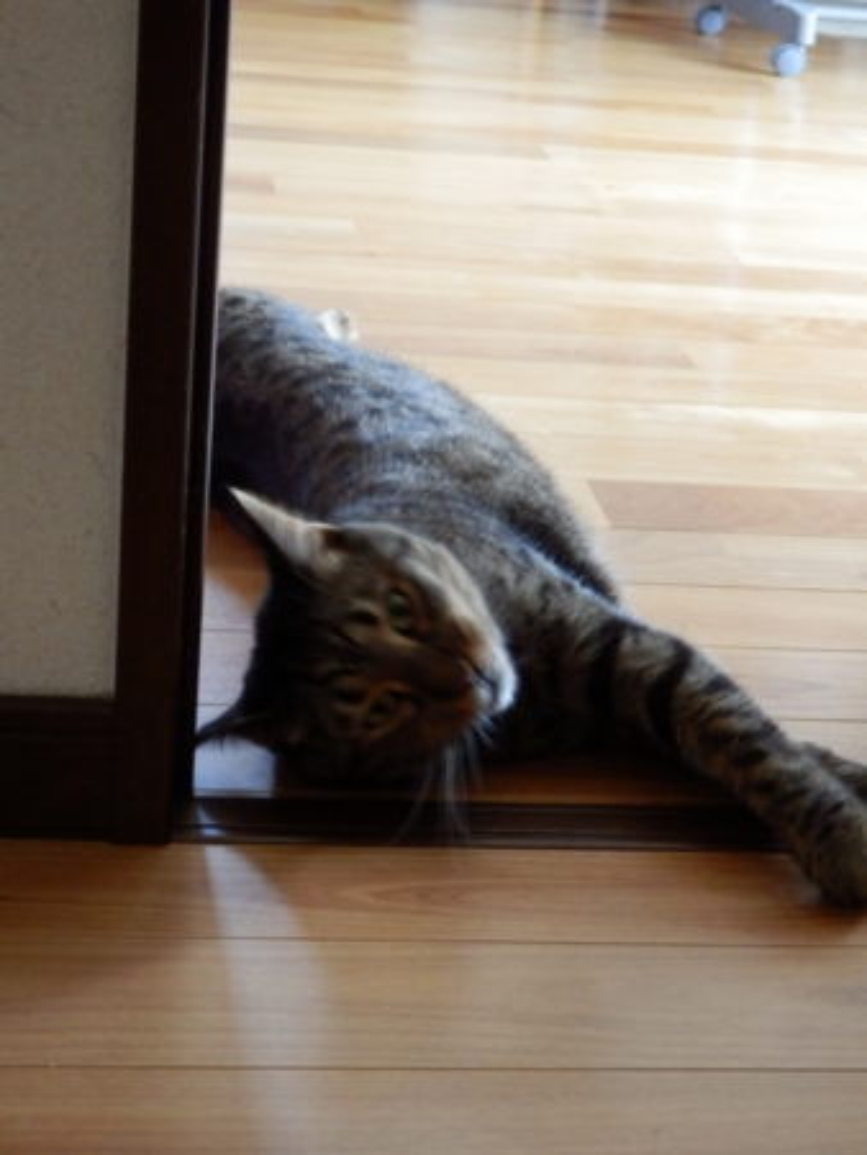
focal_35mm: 66
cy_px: 578
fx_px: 2202
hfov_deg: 22.3
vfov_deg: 29.4
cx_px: 434
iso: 800
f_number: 4.4
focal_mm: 11.9
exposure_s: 1/15
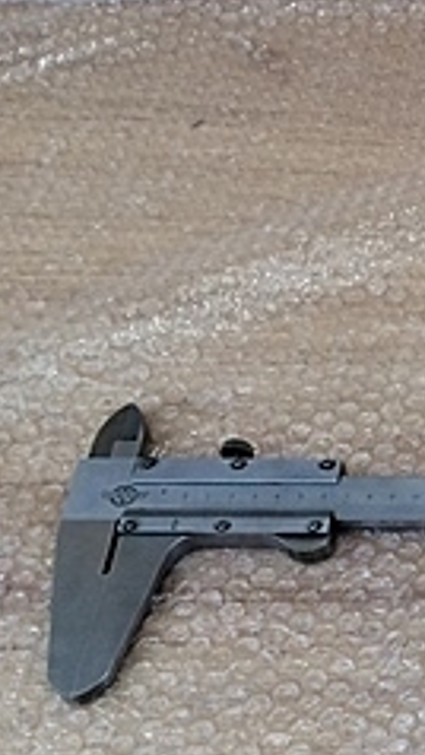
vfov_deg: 24.8
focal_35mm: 85
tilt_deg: -52.5
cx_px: 882
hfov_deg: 12.4
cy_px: 533
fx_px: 1702
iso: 32
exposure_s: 1/40
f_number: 2.2
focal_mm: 4.15
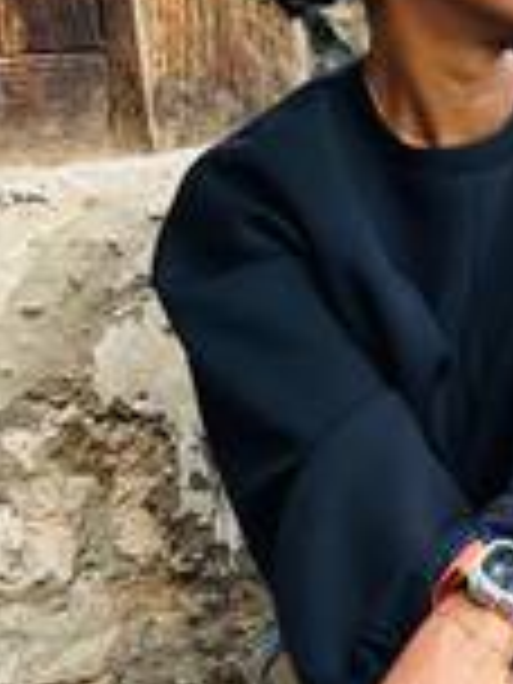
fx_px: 1996
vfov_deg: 19.4
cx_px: 855
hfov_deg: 13.5
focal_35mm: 101
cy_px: 364
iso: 80
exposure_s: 1/574
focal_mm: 6.86
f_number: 1.78
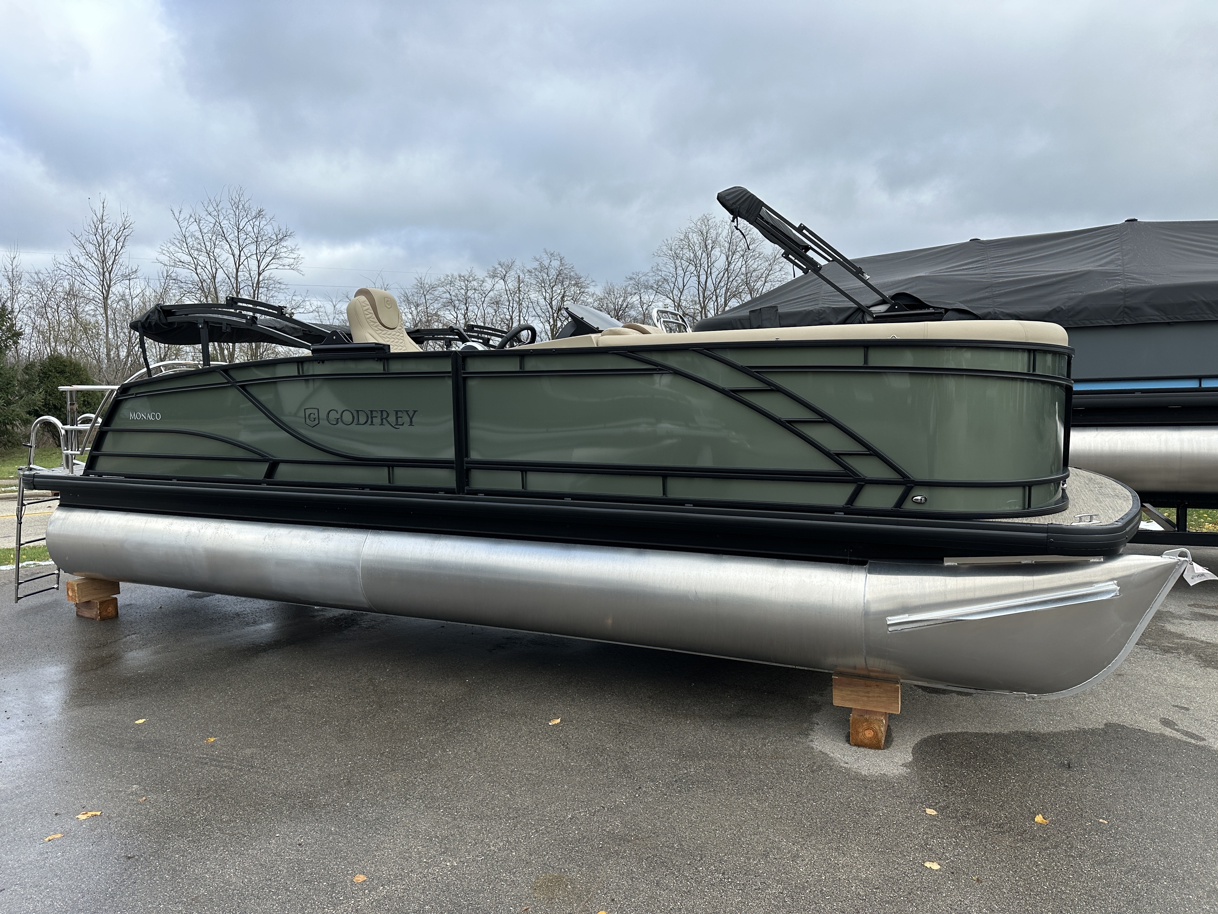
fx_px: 844
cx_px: 609
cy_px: 457
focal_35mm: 24
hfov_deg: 71.6
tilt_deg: -3.3
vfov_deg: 56.8
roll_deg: -0.5
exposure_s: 1/1613
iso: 80
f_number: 1.78
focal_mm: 6.86
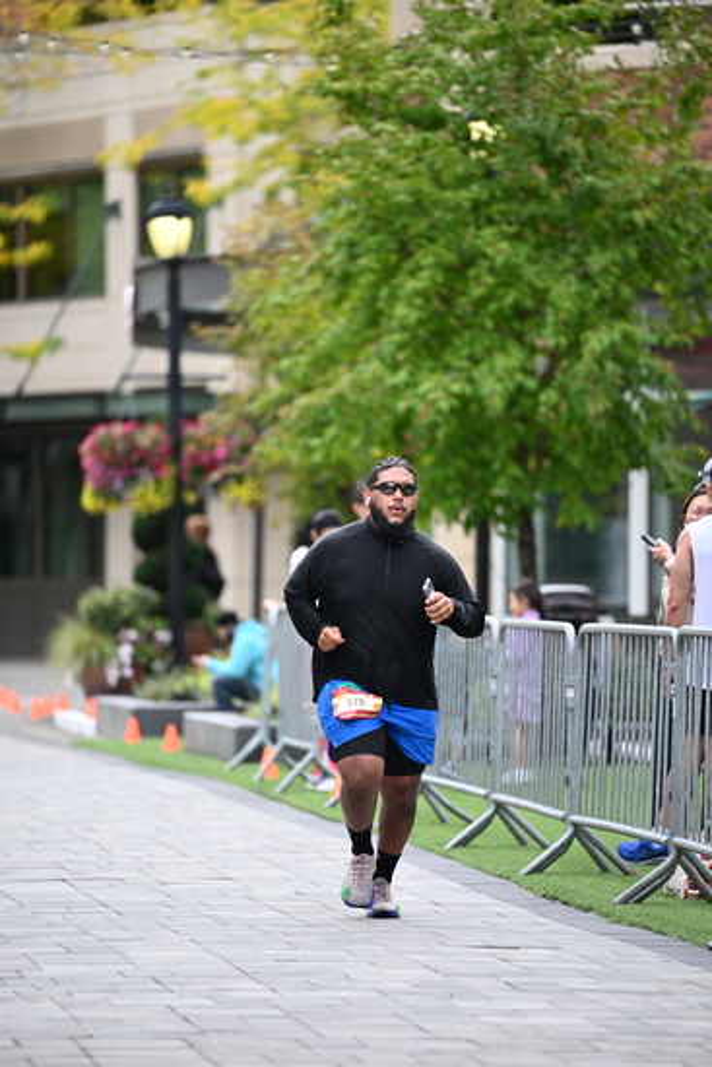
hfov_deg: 6.9
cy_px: 534
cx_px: 356
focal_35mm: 200
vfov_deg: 10.3
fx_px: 5929
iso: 640
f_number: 2.8
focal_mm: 200
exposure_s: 1/2000
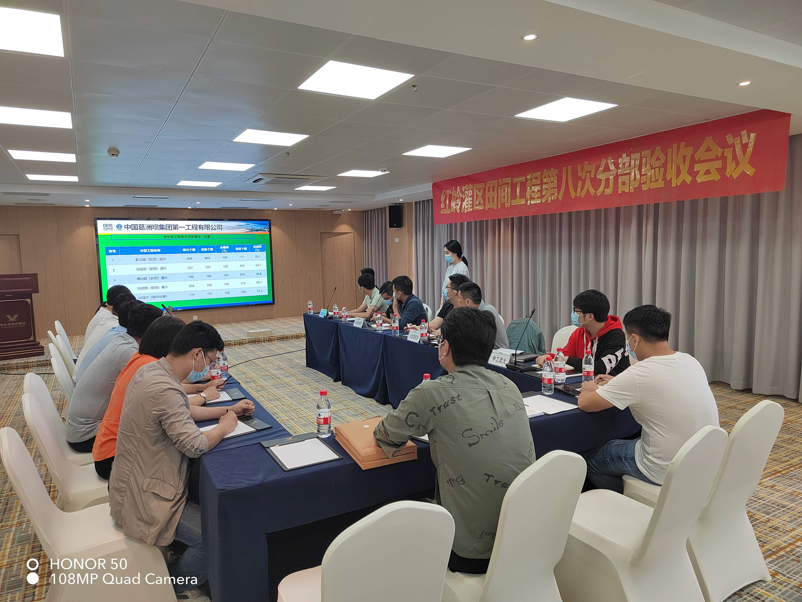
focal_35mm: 23
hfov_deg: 73.9
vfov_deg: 58.9
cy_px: 301
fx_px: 533
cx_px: 401
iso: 378
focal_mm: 5.52
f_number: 1.9
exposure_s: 1/100
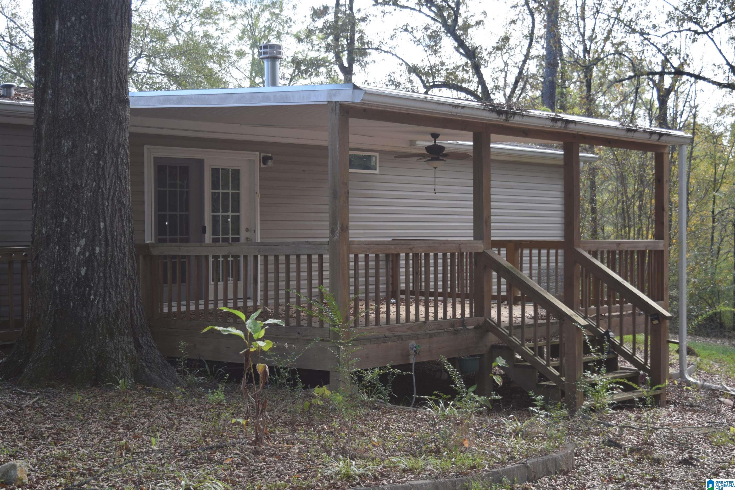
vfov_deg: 23.8
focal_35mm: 57
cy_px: 245
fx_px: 1164
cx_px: 368
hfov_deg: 35.1
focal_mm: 38
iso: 200
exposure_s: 1/200
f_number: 5
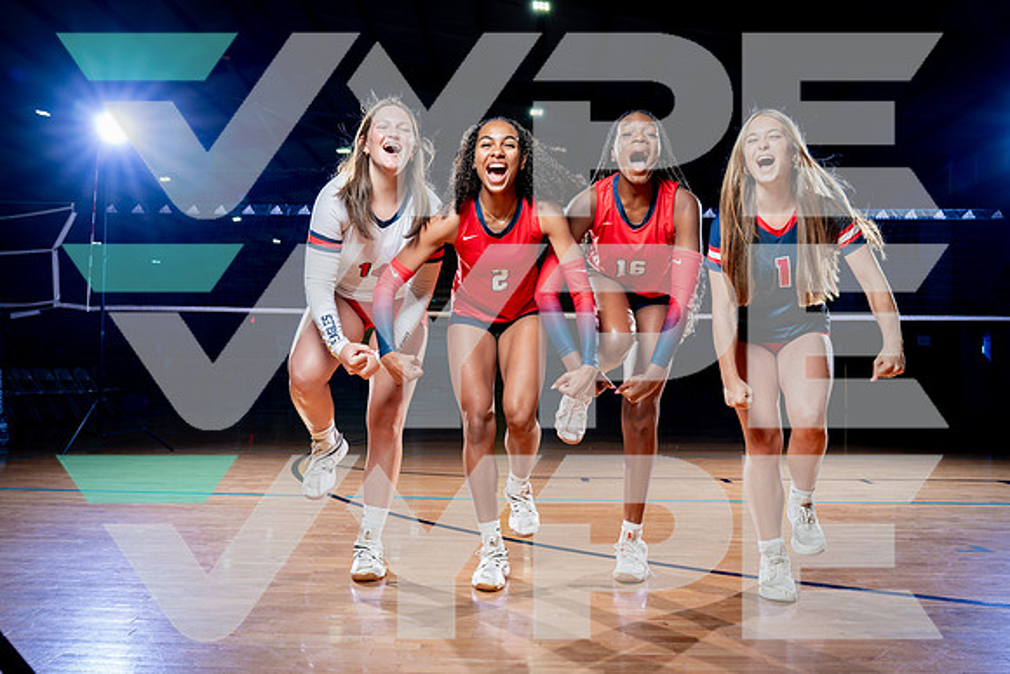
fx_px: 900
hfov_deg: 58.6
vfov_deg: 41.0
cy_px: 337
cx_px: 505
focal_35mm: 32
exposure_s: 1/250
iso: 250
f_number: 5.6
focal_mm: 30
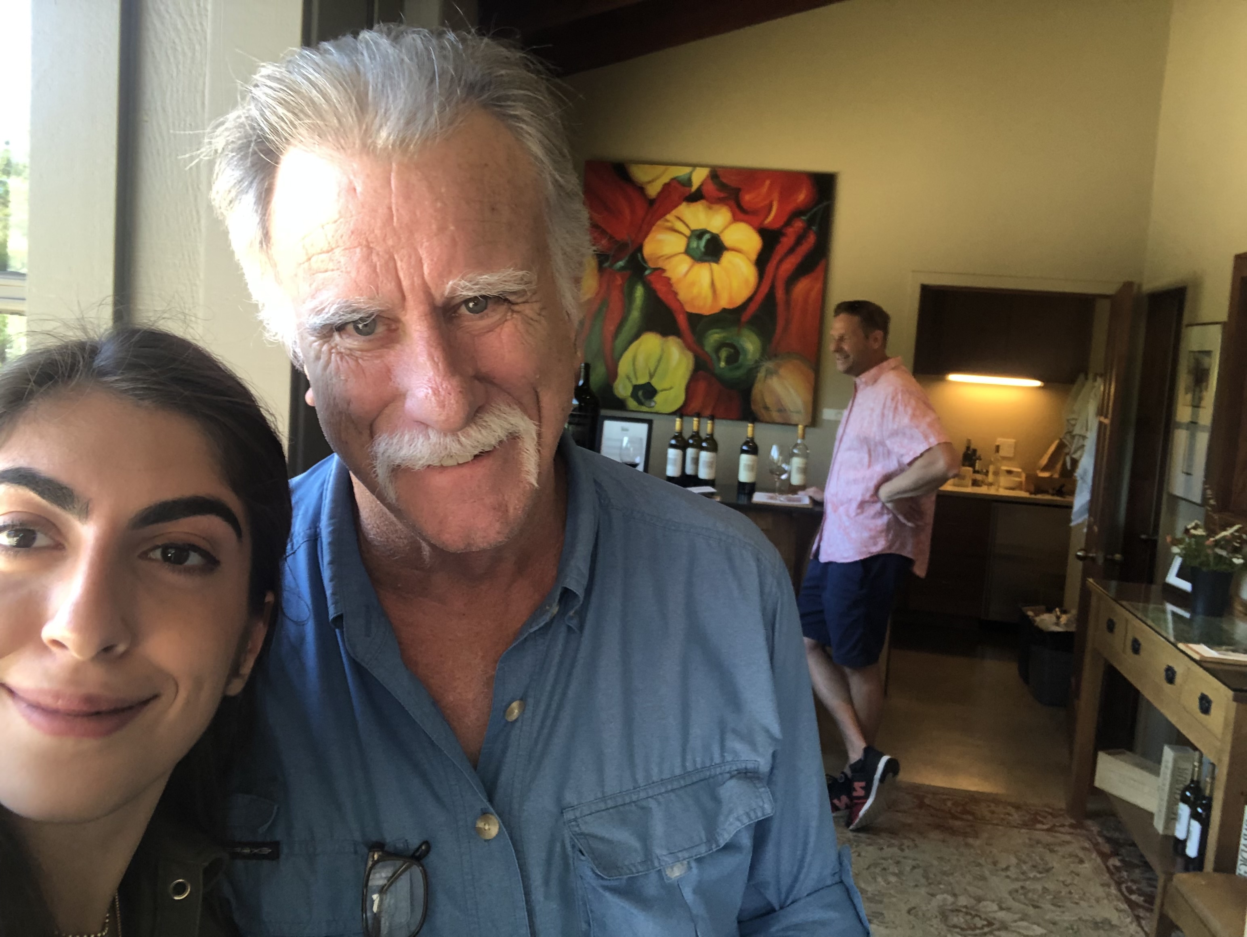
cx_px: 624
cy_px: 468
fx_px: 1153
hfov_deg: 56.8
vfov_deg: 44.2
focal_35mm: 32
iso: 80
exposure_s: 1/60
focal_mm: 2.87
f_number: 2.2
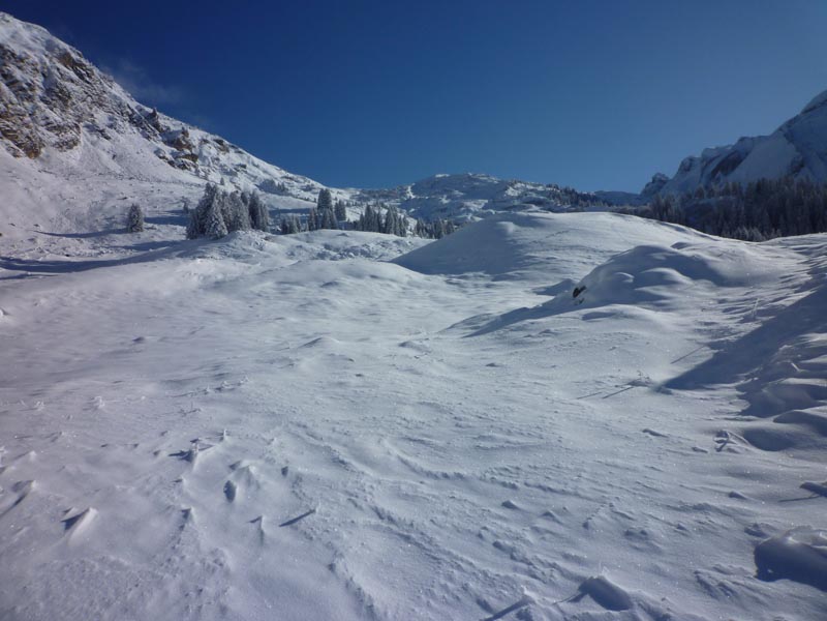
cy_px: 310
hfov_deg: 69.4
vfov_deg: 54.9
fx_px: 597
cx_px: 414
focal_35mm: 25
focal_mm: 4.4
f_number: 6.3
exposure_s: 1/800
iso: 80
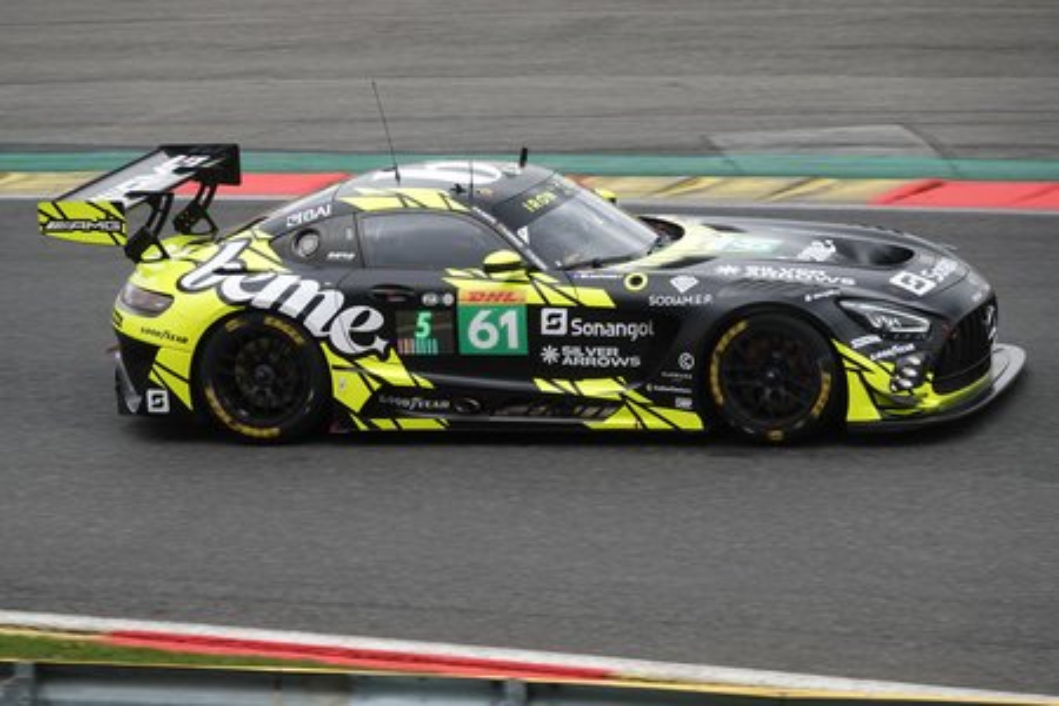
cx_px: 530
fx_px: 5883
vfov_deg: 6.9
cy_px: 353
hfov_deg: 10.3
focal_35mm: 200
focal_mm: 73.24
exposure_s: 1/1000
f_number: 4
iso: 200
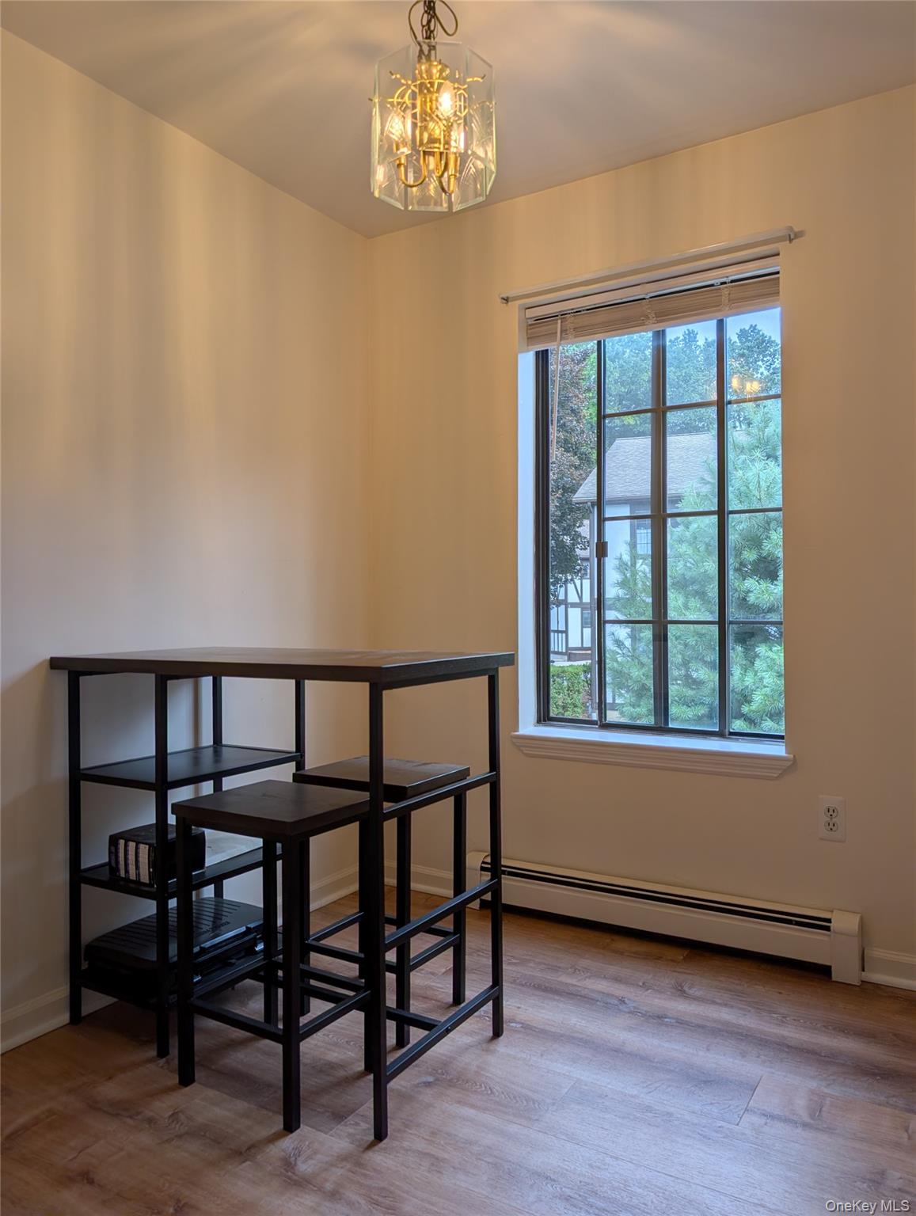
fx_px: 844
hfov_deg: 56.9
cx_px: 458
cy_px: 608
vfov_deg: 71.5
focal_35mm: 24
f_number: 1.68
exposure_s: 1/604
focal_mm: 6.9
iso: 22
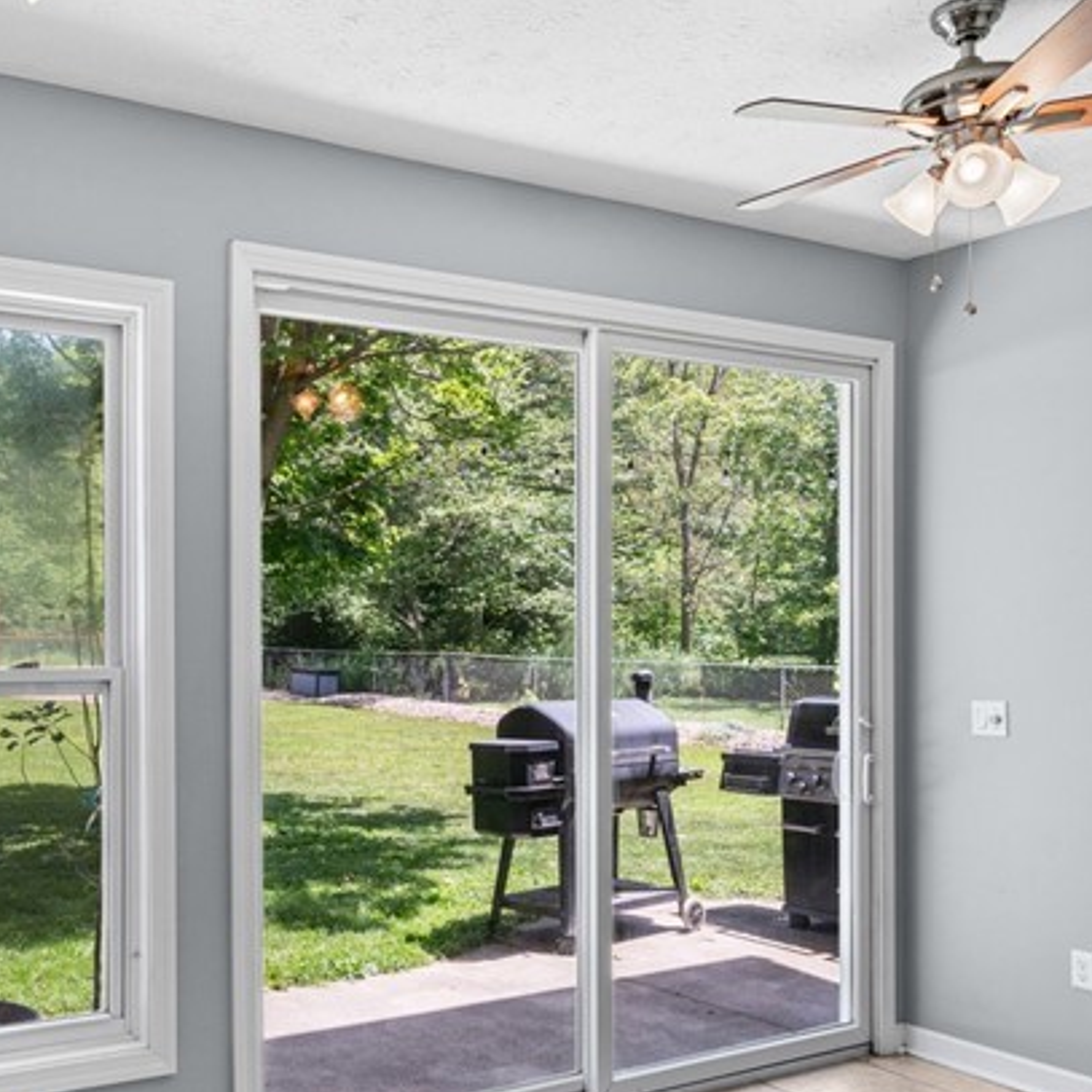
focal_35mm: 34
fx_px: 1213
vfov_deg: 48.2
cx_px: 266
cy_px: 640
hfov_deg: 46.6
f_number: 9
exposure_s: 1/20
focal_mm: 15
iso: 250
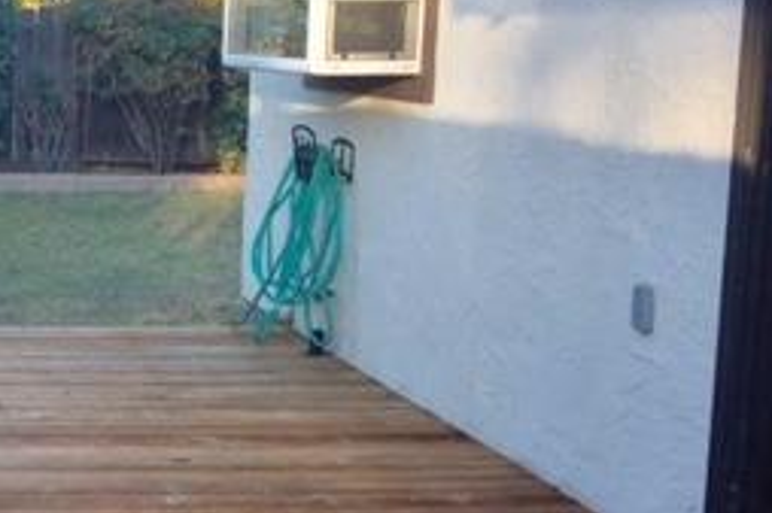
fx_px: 1629
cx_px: -149
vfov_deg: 17.9
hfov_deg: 24.3
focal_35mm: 76
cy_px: 273
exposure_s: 1/347
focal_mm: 4.15
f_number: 2.2
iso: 32
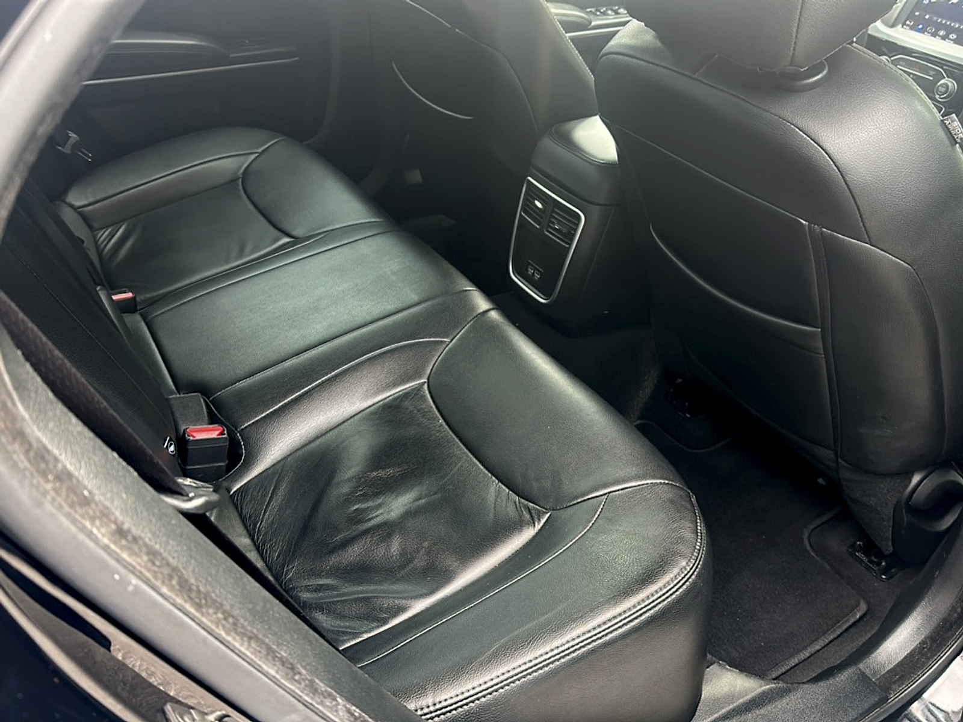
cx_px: 482
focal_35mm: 25
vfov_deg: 54.9
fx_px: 695
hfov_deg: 69.4
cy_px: 361
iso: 125
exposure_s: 1/91
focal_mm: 6.86
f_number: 1.78
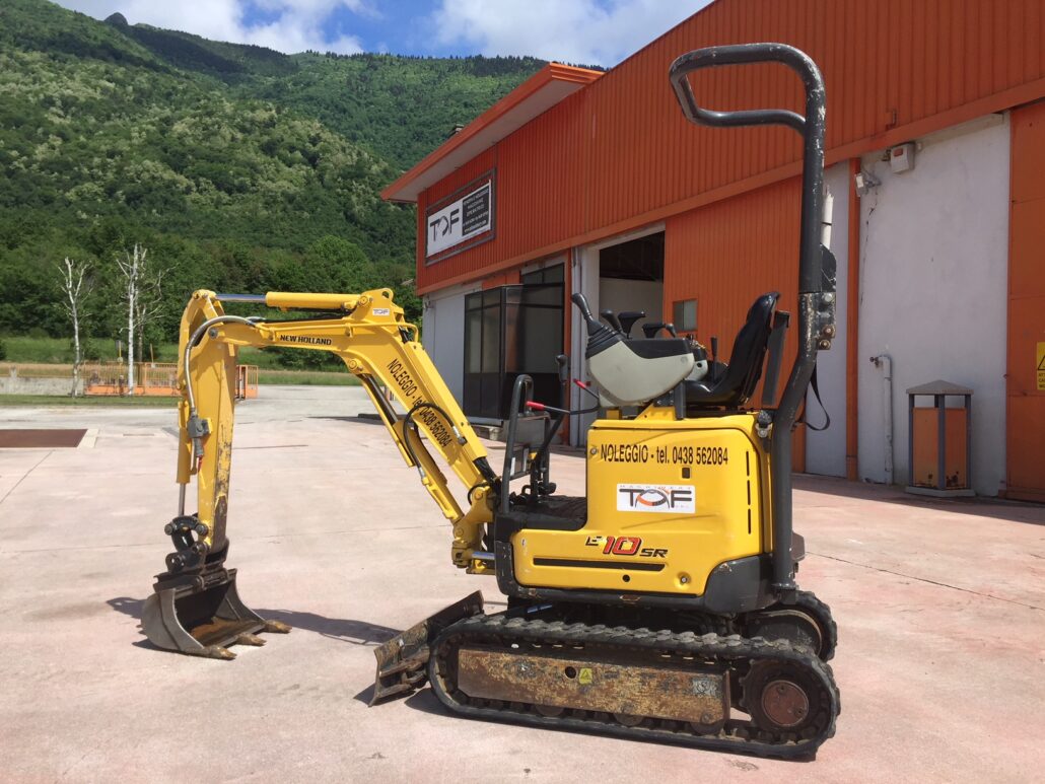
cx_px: 522
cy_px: 392
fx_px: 876
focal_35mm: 29
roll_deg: -2.9
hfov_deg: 61.6
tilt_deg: +1.2
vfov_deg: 48.2
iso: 32
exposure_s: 1/2198
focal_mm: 4.15
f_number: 2.2
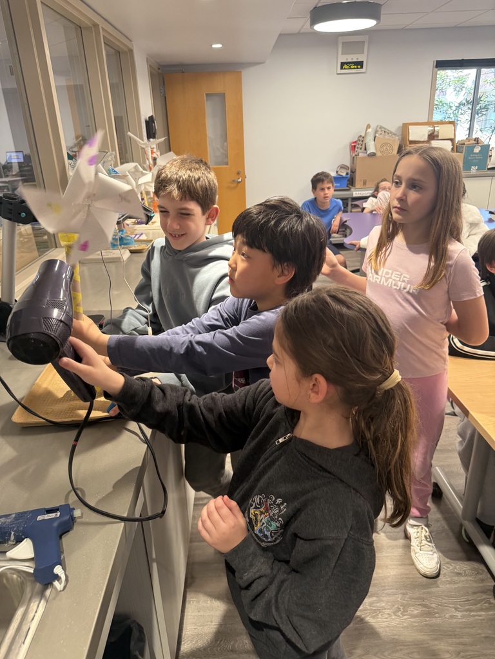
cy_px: 330
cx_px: 248
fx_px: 458
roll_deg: +2.4
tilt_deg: -20.2
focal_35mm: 24
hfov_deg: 56.8
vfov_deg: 71.6
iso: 200
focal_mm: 6.76
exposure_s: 1/118
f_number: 1.78
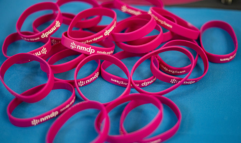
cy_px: 76
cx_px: 128
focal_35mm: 62
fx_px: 402
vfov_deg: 20.2
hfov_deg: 33.4
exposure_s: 1/500
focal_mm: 50
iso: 1000
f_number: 2
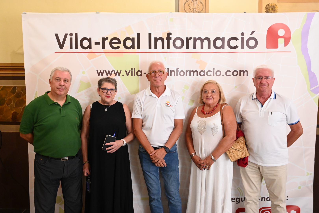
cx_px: 160
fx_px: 288
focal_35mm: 32
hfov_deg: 58.0
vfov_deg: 40.5
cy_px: 106
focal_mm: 32.5
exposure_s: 1/200
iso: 6400
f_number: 4
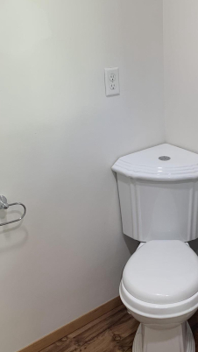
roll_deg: +0.2
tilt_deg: -20.6
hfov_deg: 24.7
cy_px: 175
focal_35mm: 47
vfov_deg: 43.7
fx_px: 439
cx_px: 179
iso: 100
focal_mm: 4.25
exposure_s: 1/108
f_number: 1.8
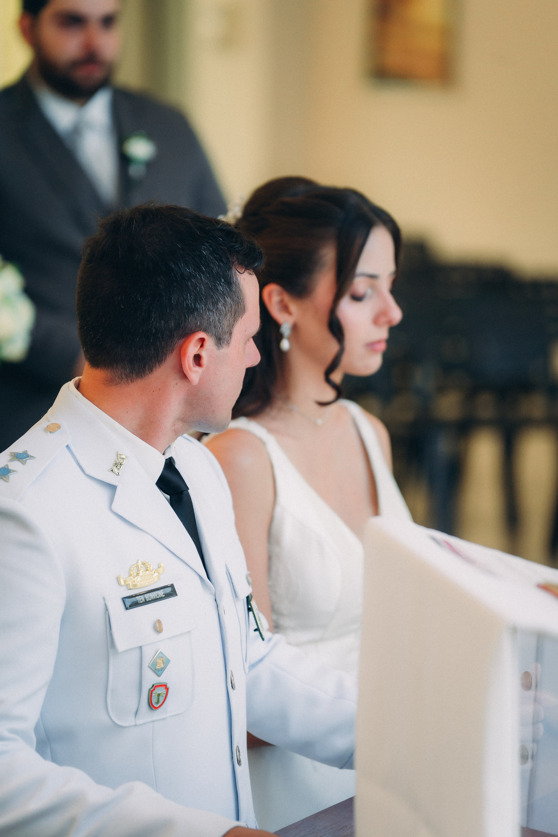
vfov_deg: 13.7
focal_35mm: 150
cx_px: 279
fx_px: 3487
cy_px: 418
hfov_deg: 9.1
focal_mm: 150
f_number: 2.8
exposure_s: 1/500
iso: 640
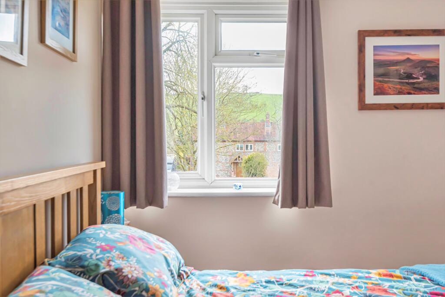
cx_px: 222
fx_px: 396
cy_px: 148
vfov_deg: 41.2
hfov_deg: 58.7
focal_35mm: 32
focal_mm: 32
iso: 800
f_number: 8
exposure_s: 1/80
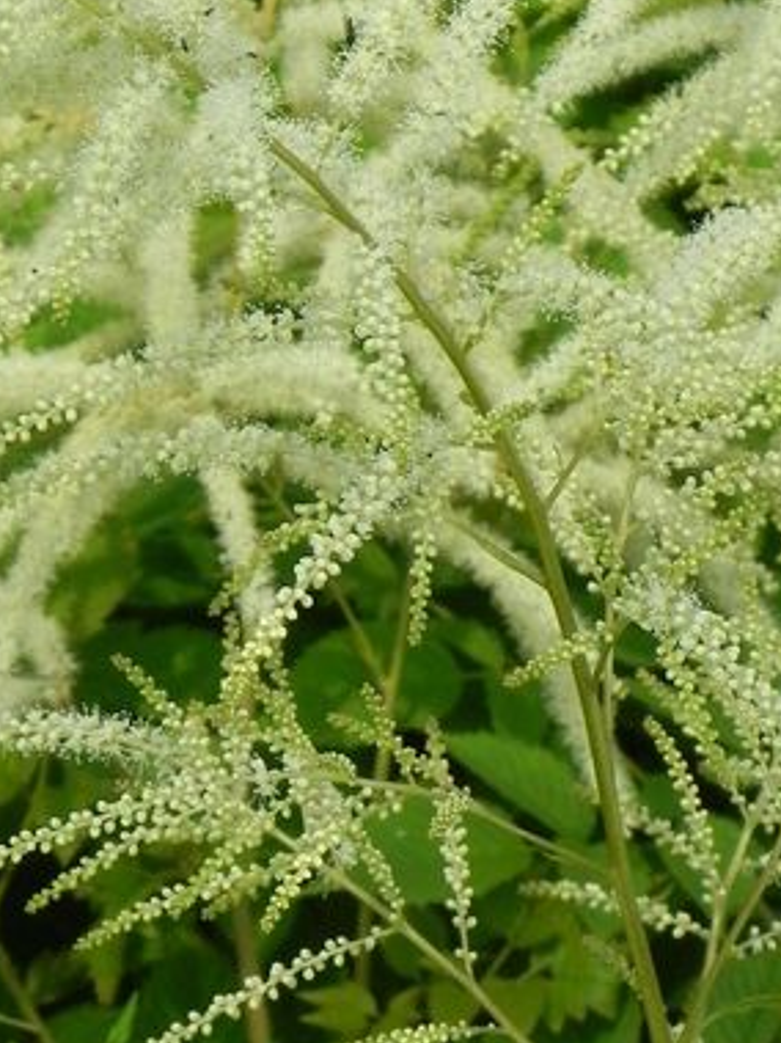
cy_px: 432
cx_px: 396
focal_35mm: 247
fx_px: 7435
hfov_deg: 6.0
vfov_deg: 8.0
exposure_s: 1/640
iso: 160
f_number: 5
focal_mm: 20.8
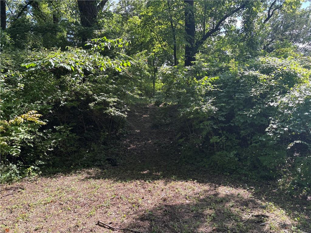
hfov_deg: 67.3
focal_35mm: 26
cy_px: 116
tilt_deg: -0.8
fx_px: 234
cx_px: 156
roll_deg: +1.6
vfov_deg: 53.1
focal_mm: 5.96
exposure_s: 1/394
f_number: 1.6
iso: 50
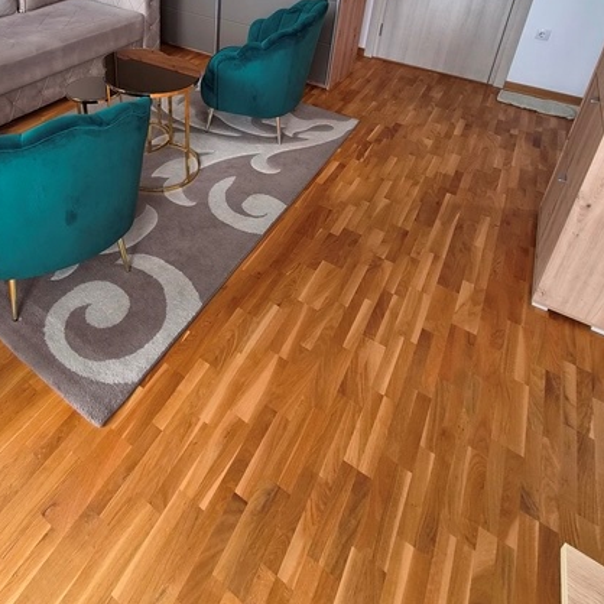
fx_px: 434
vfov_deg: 62.0
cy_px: 97
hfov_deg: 67.8
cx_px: 205
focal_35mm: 22
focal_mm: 2.2
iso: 200
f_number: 2.2
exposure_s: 1/100
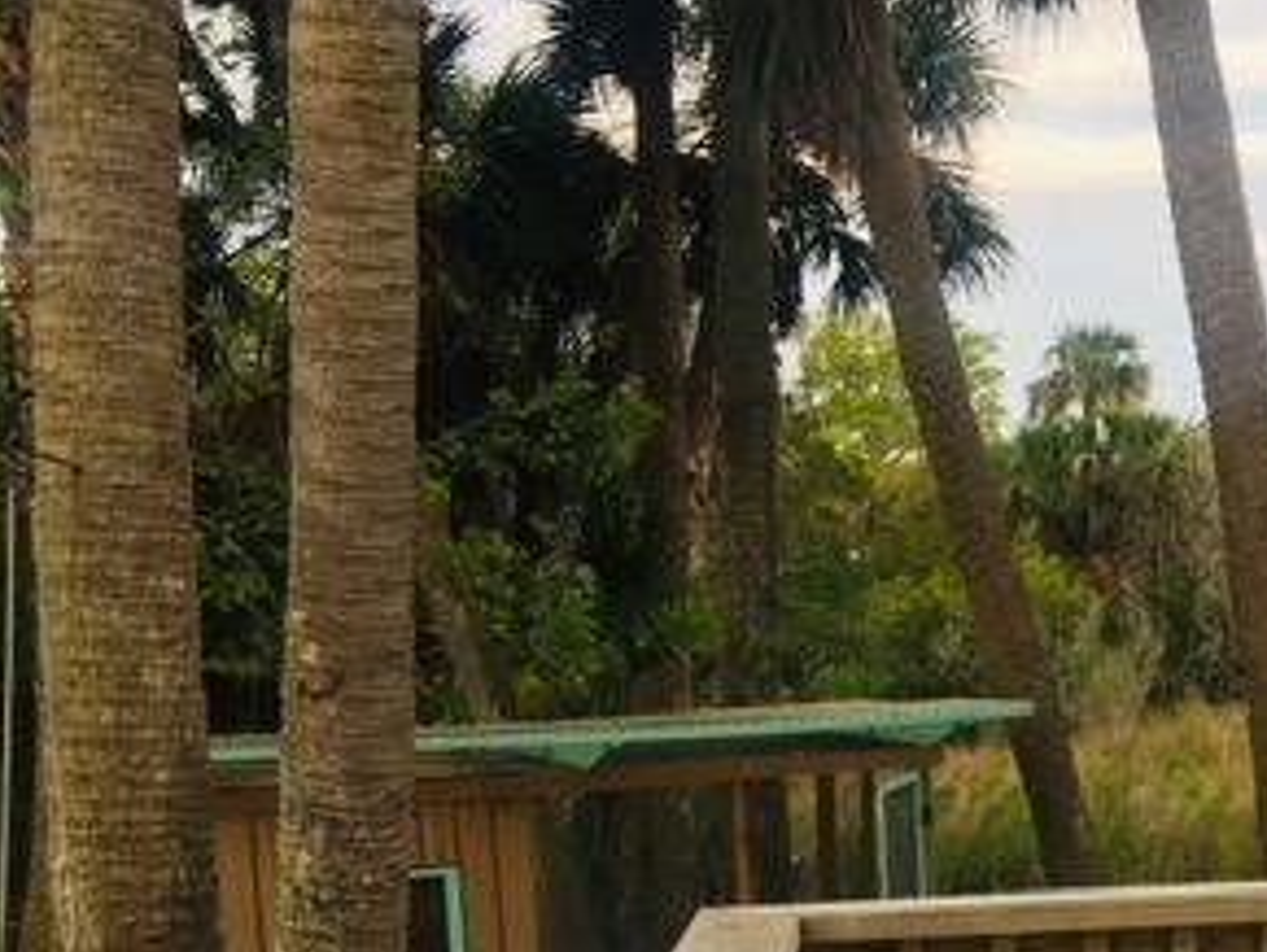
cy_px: 891
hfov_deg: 27.6
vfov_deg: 22.3
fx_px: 2344
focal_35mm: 64
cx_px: 1394
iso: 40
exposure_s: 1/120
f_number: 2.2
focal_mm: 4.15
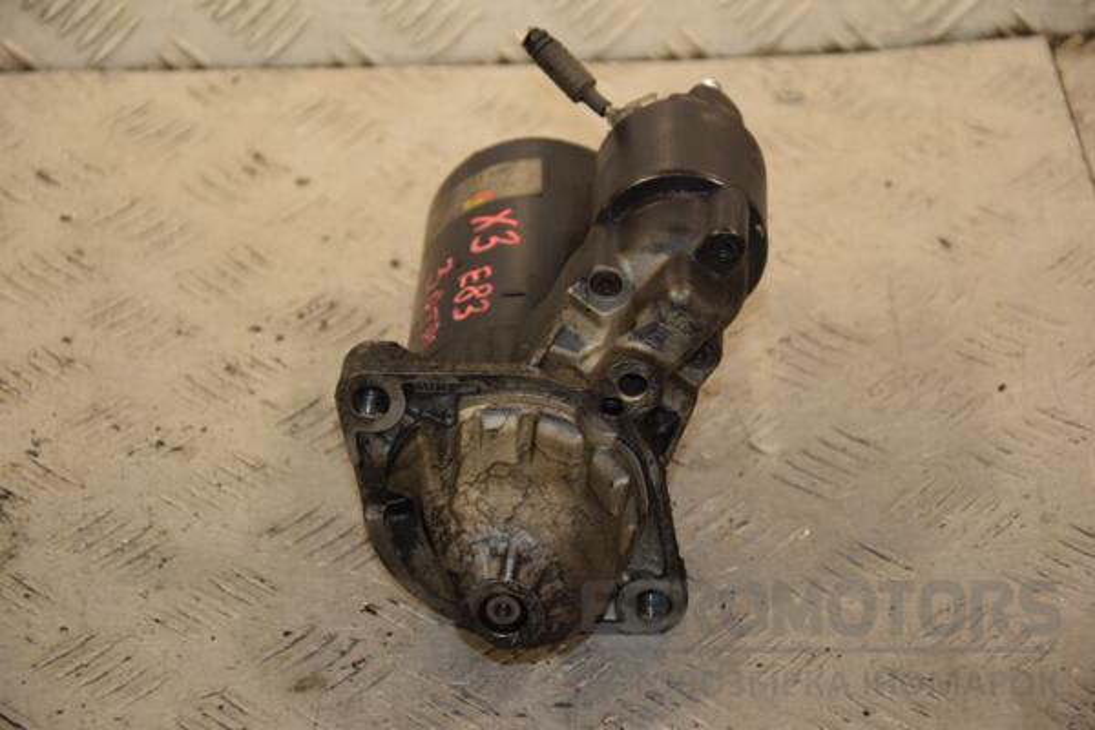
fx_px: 3650
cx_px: 548
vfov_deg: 11.4
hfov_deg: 17.1
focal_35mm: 120
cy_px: 365
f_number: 5.3
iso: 800
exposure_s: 1/200
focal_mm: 80
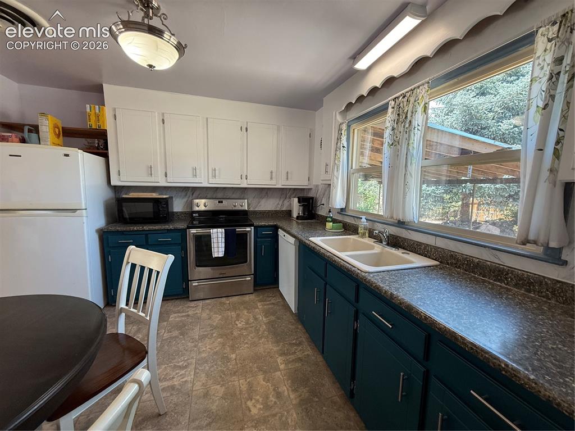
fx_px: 232
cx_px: 288
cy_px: 216
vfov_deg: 85.6
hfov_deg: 102.1
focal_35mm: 14
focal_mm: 2.22
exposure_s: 1/120
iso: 200
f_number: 2.2
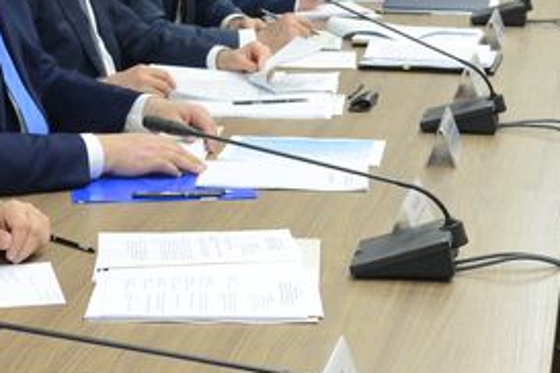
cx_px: 439
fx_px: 2007
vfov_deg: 10.5
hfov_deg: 15.8
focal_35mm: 129
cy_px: -56
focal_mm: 44
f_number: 5.6
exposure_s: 1/50
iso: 1600
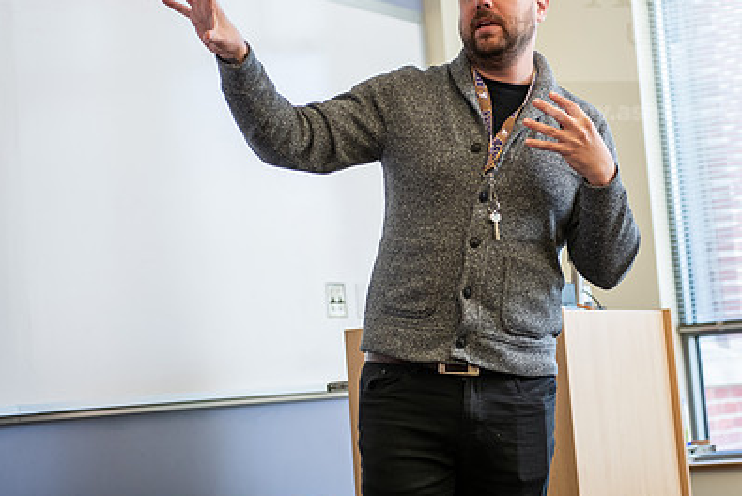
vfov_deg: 15.0
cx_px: 460
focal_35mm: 91
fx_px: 1877
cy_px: 151
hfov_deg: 22.3
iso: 800
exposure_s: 1/200
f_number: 2.8
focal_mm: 62
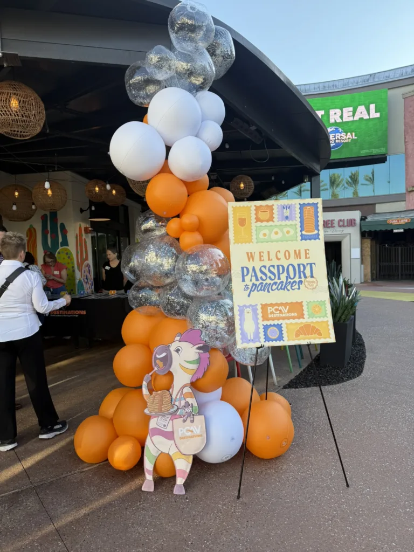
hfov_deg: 56.8
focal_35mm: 24
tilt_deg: -2.5
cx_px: 207
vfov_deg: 71.6
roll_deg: +2.4
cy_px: 276
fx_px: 383
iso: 80
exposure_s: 1/750
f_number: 1.78
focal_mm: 6.76
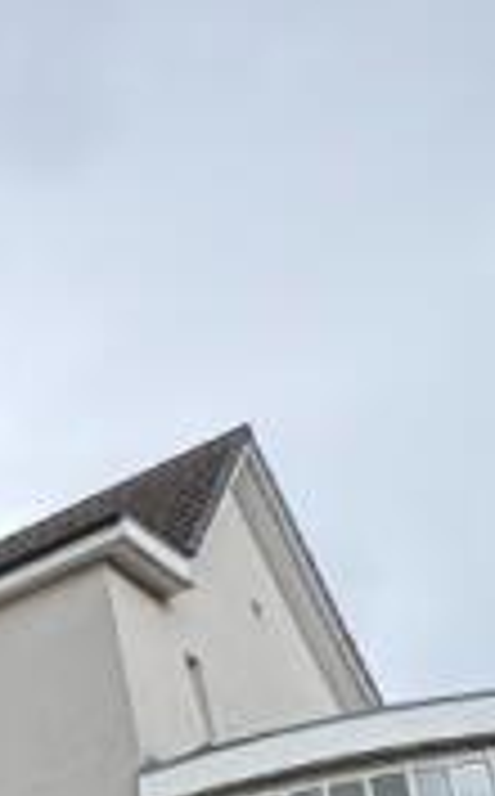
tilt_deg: +14.6
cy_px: 1210
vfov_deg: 20.5
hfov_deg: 10.1
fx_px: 1864
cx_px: -1084
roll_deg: +0.7
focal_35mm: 86
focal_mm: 2.22
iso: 40
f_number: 2.2
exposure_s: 1/615
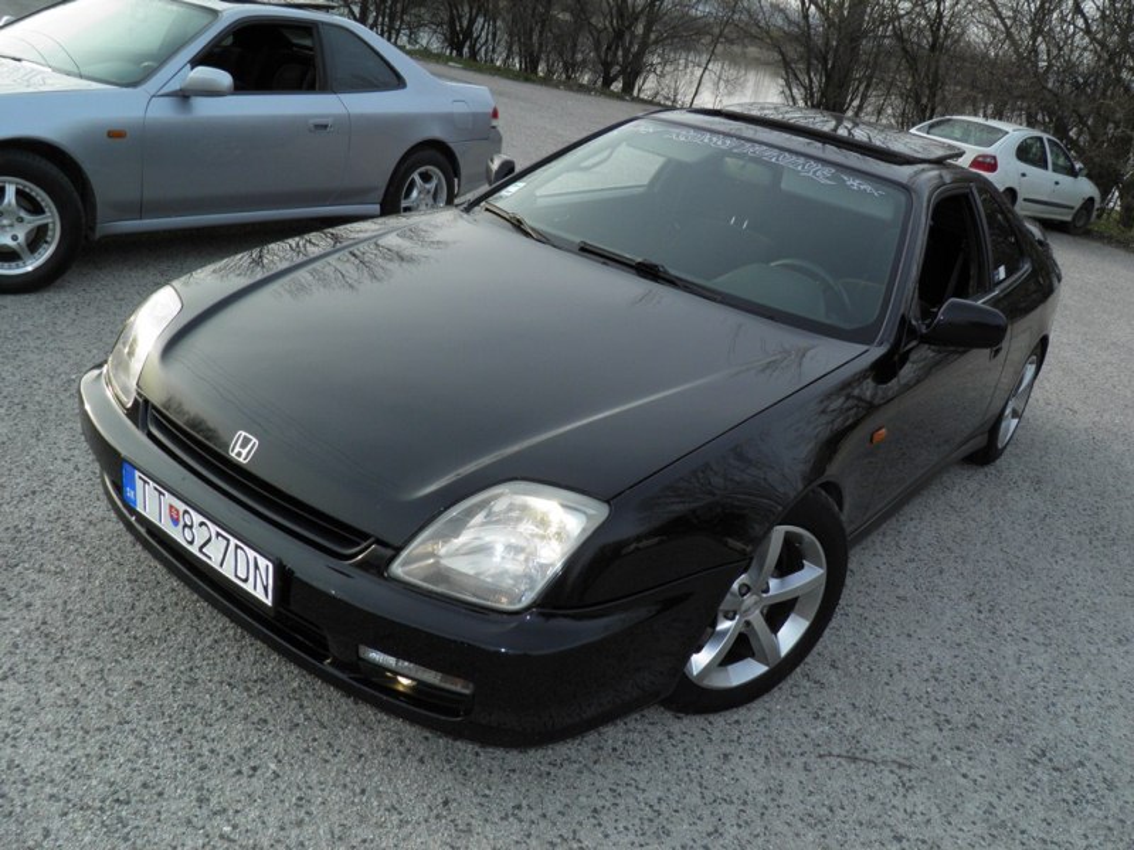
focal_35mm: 30
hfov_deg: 60.0
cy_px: 425
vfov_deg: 46.8
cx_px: 567
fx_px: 983
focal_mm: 5.5
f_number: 5.9
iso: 50
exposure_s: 1/60
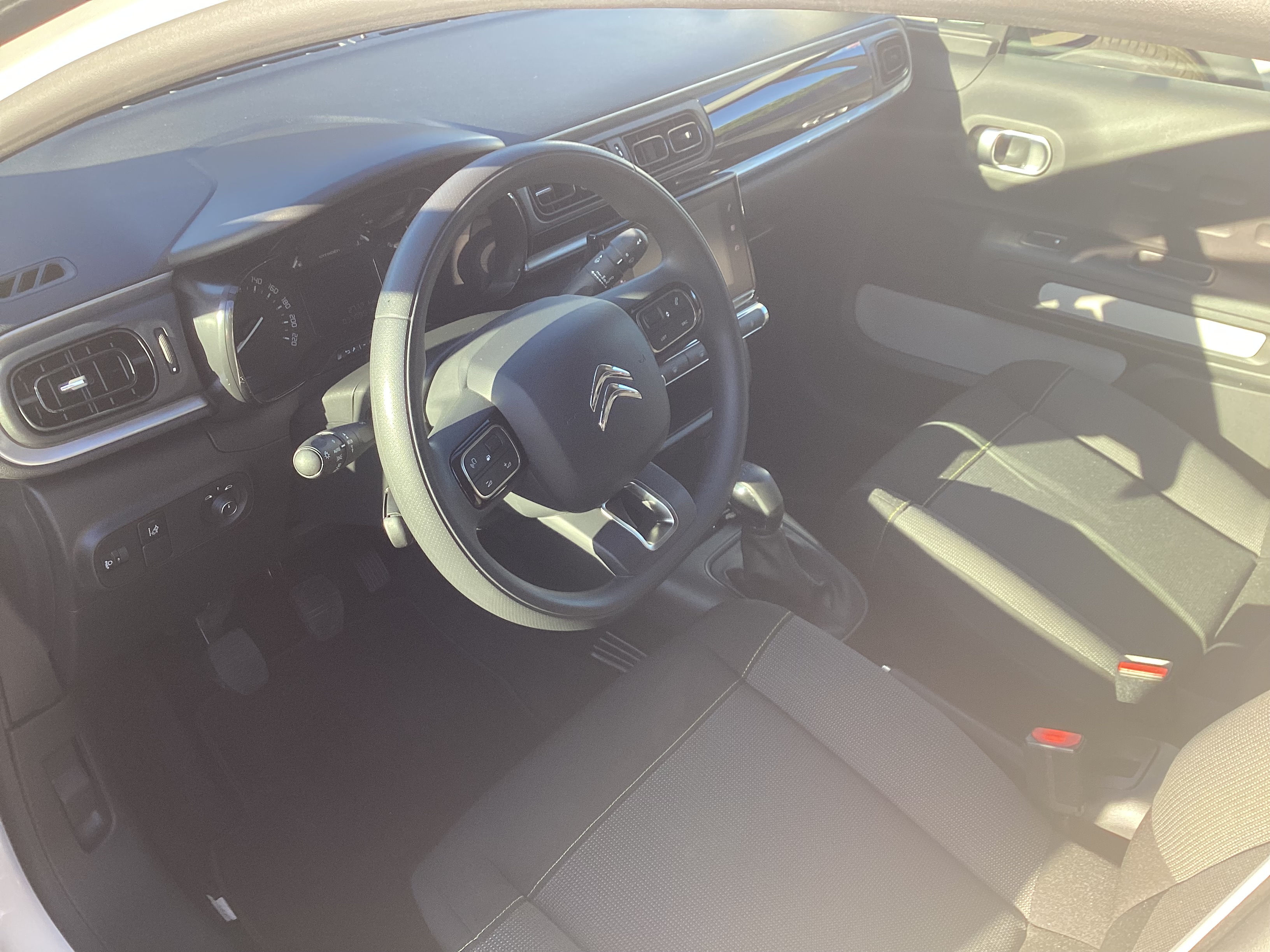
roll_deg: -3.8
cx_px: 635
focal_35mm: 31
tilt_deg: -36.7
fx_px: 1137
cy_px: 476
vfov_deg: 45.4
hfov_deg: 58.4
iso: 40
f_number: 2.4
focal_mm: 3.3
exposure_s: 1/100
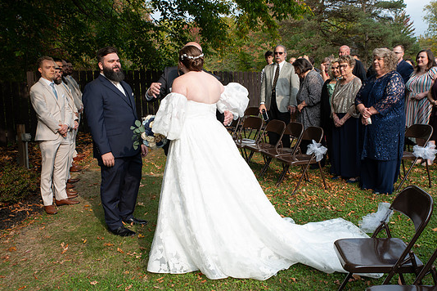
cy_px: 146
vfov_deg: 35.1
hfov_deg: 50.7
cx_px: 213
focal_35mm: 38
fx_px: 461
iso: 400
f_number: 8
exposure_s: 1/200
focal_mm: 35
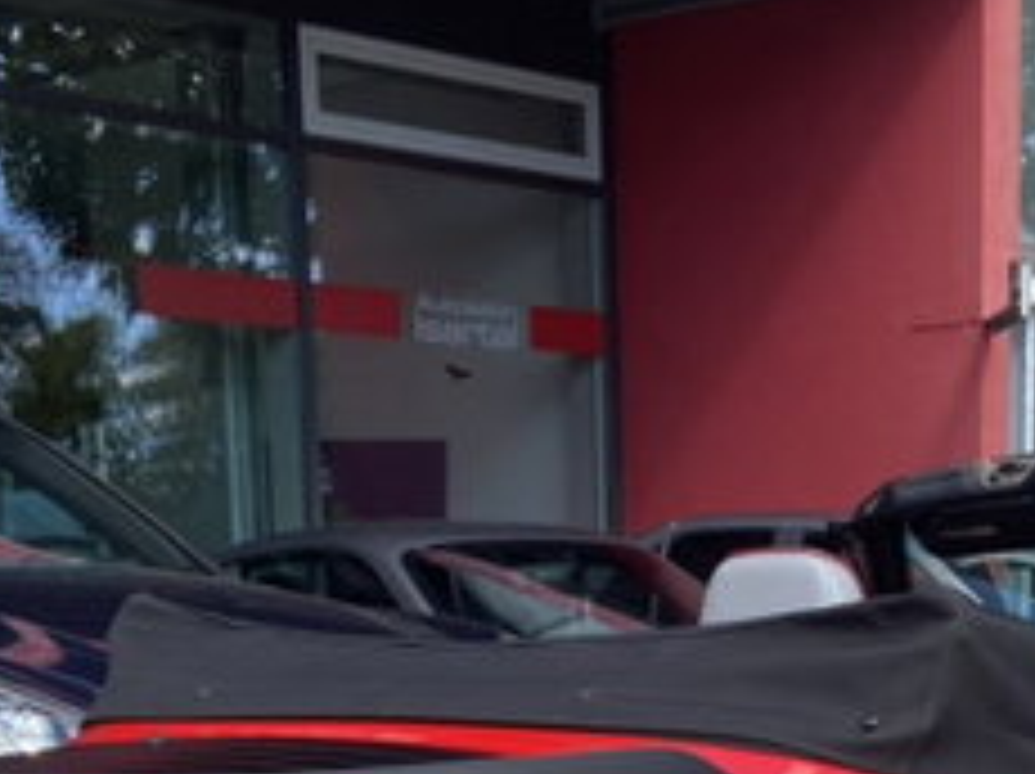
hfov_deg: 22.3
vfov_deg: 15.9
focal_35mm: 87
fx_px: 2599
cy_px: 1062
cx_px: 806
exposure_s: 1/693
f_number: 1.8
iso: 32
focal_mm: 4.25
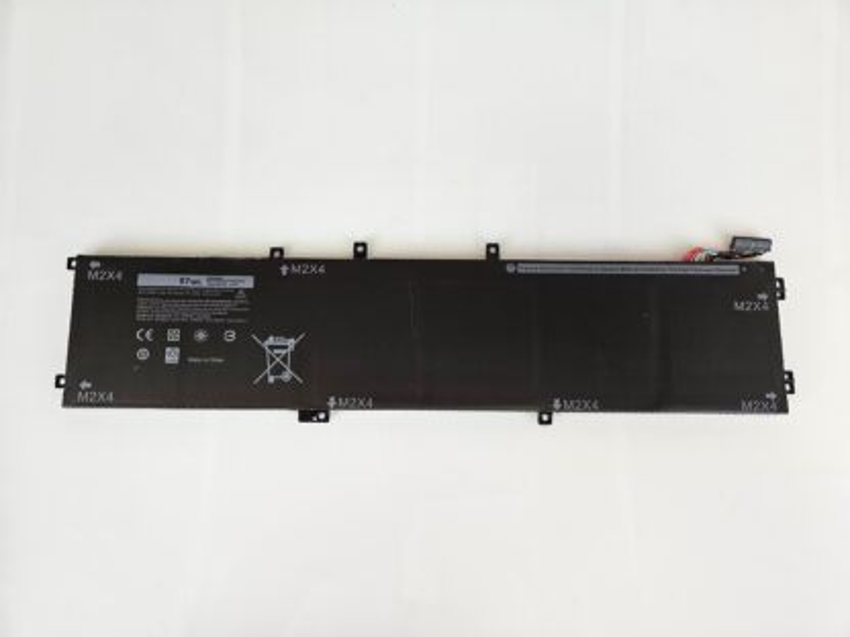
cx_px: 425
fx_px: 565
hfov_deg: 73.9
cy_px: 318
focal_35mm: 23
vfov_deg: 58.9
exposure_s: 1/359
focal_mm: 5.4
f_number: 1.8
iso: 160
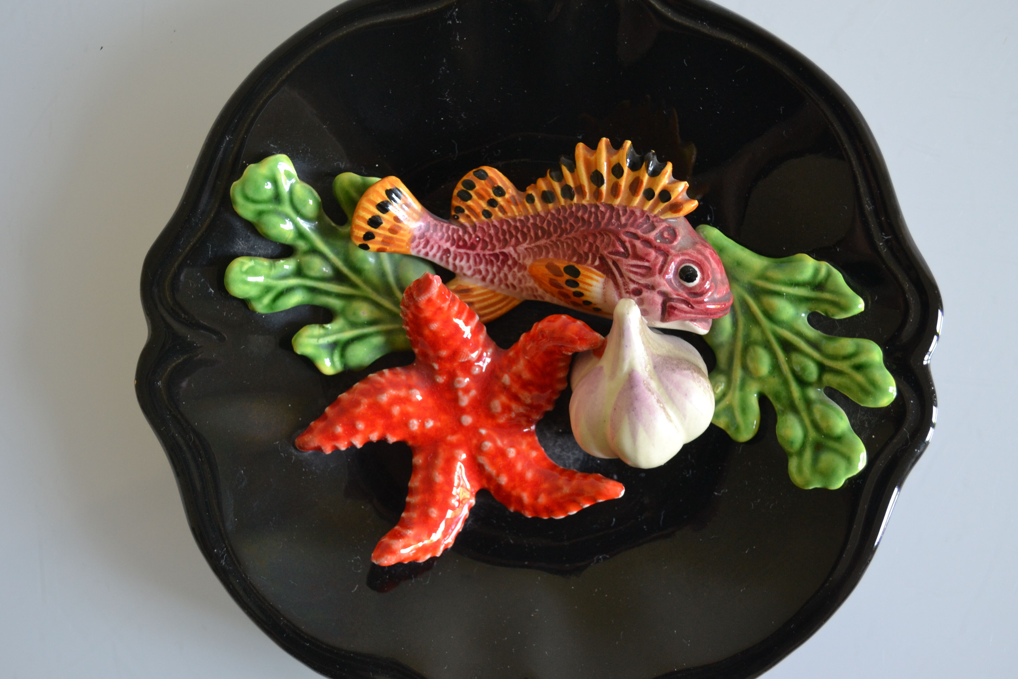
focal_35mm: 47
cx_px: 529
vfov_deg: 28.9
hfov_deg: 42.3
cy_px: 327
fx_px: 1316
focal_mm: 29
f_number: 4.5
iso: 560
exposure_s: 1/15
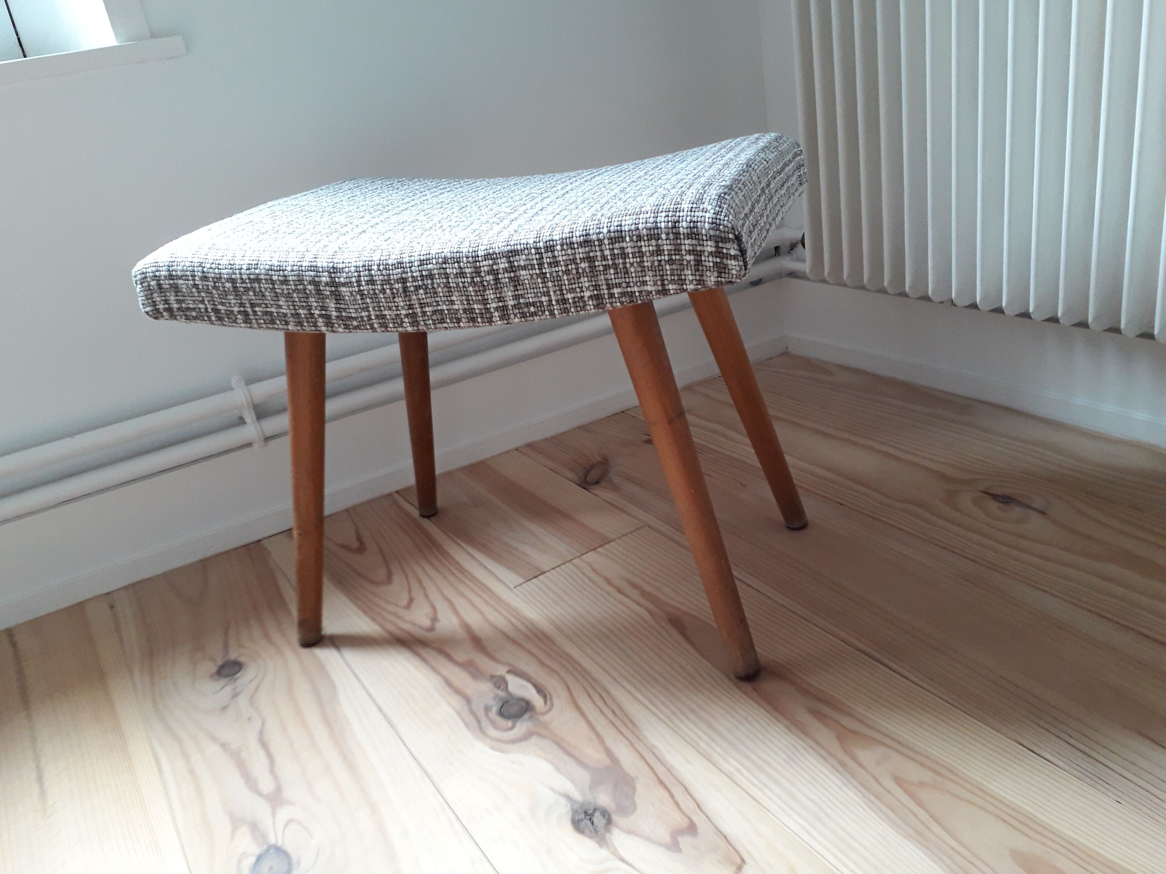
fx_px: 909
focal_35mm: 27
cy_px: 437
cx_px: 583
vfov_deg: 51.4
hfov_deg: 65.3
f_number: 1.9
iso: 160
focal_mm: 3.6
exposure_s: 1/33
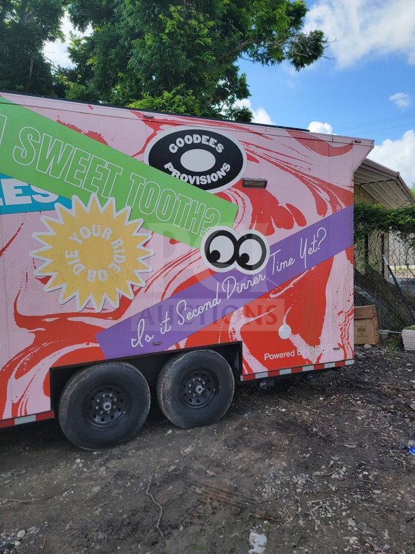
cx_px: 208
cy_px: 277
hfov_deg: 56.8
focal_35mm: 24
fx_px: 384
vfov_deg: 71.6
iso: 16
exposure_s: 1/431
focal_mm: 6.7
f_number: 1.8
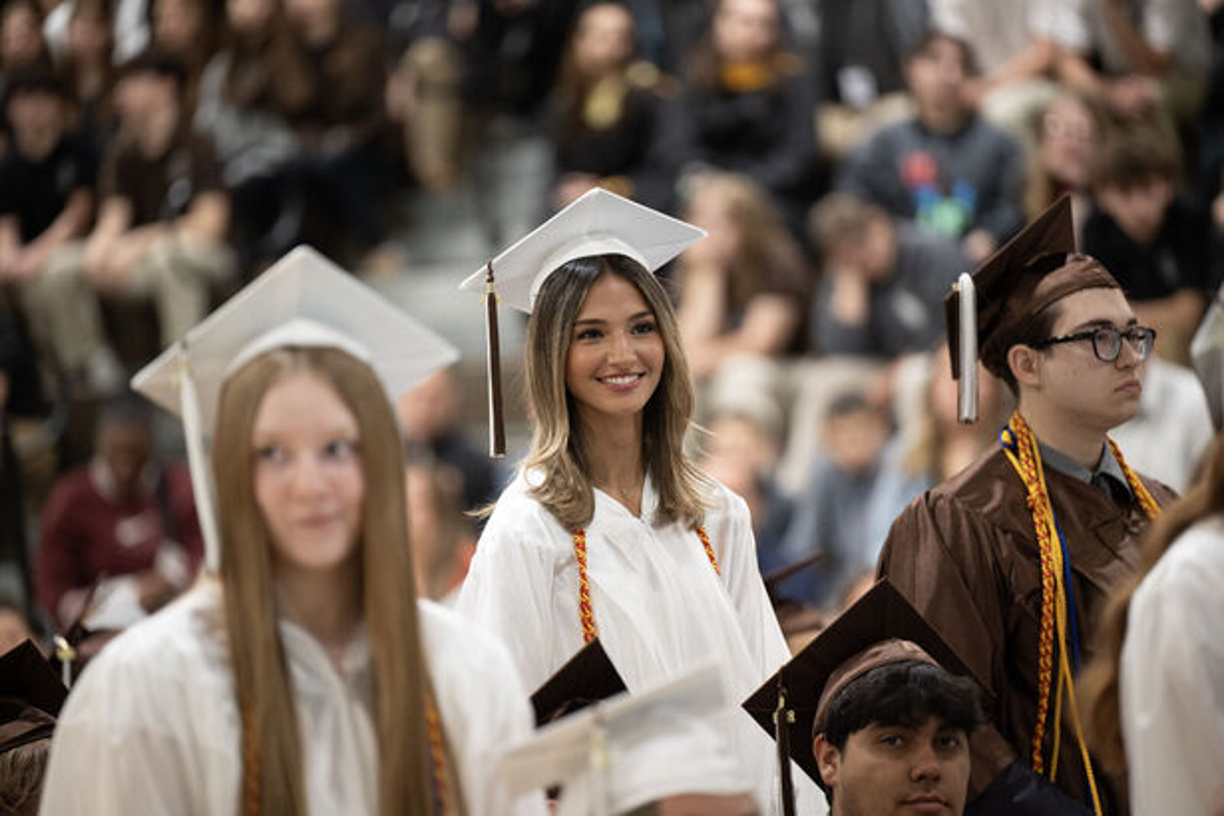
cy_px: 408
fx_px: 6799
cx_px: 612
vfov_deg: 6.9
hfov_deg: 10.3
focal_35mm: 200
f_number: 2.8
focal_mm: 200
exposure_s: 1/100
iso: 1600
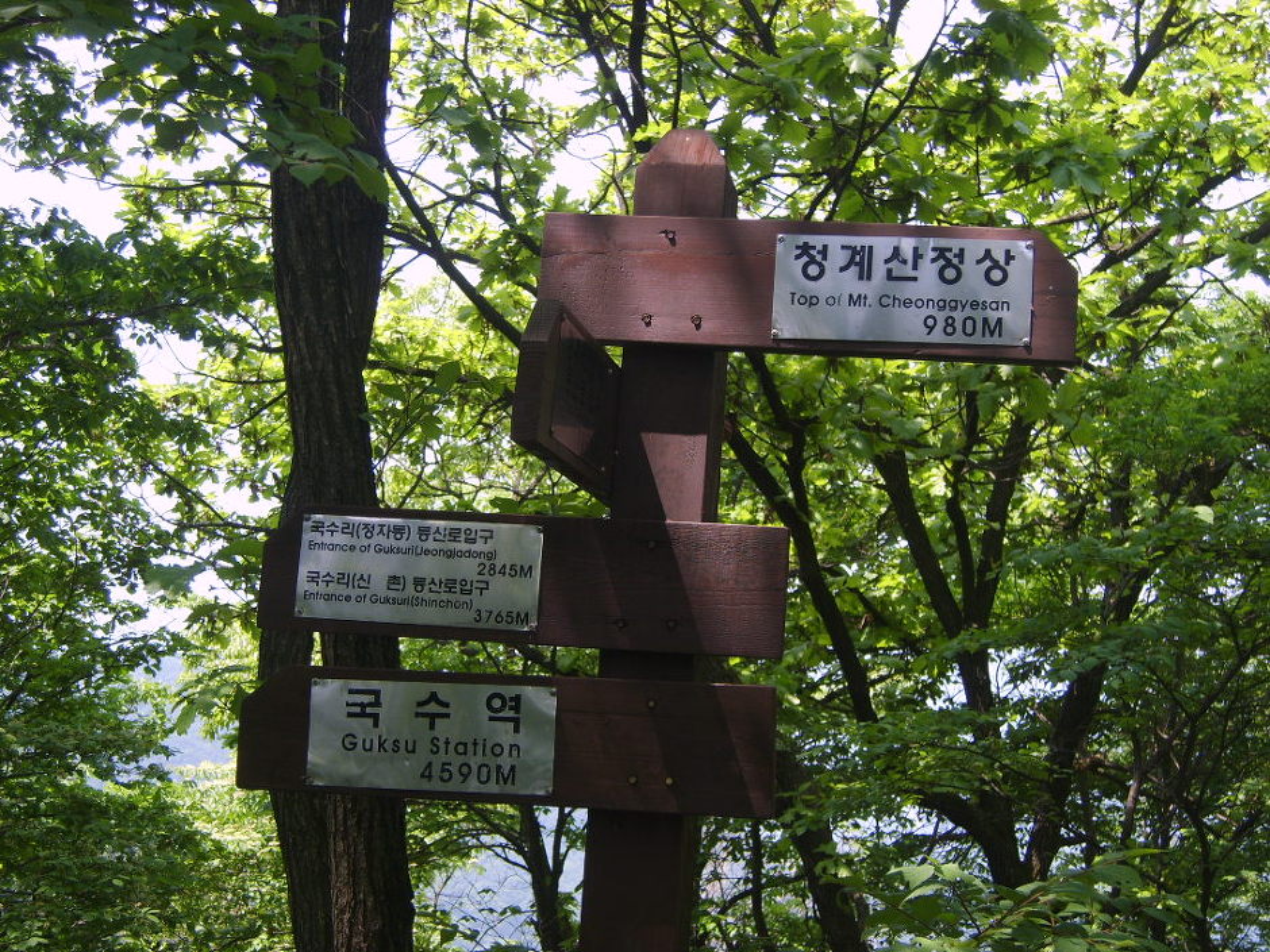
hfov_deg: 36.2
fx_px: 1944
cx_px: 635
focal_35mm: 53
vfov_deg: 27.5
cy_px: 476
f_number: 3.5
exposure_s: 1/180
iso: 50
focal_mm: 11
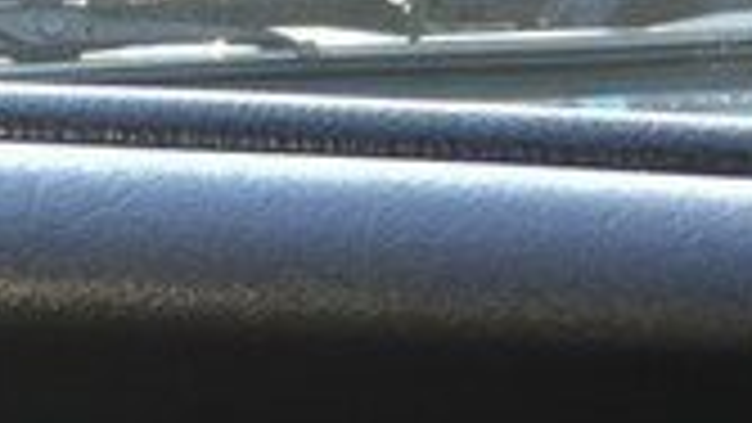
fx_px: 2493
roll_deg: -0.9
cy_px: 1037
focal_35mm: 125
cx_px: -153
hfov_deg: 16.4
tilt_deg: -13.9
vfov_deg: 8.8
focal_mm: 4.15
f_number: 2.2
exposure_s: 1/64
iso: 32
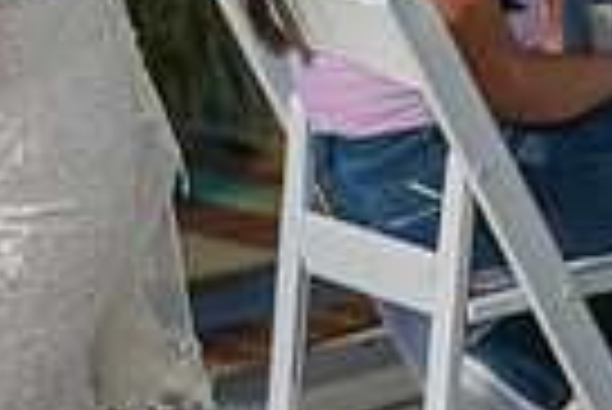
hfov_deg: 7.6
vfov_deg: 5.1
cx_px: -436
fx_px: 4493
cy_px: -349
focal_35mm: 264
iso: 250
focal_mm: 62
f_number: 3.5
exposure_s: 1/125
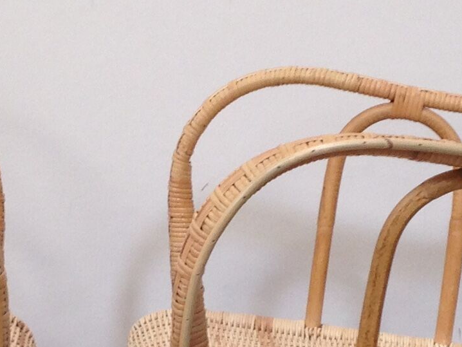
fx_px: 2003
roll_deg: +1.1
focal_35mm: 150
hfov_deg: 13.1
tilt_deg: -12.7
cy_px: 269
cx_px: 131
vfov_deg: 9.9
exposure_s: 1/40
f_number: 2.4
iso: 64
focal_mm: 4.12
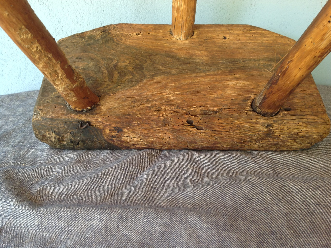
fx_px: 334
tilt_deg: -24.0
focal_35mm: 35
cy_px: 124
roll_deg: -1.4
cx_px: 166
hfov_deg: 52.7
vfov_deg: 40.6
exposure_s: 1/17
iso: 50
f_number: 2.4
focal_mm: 4.28
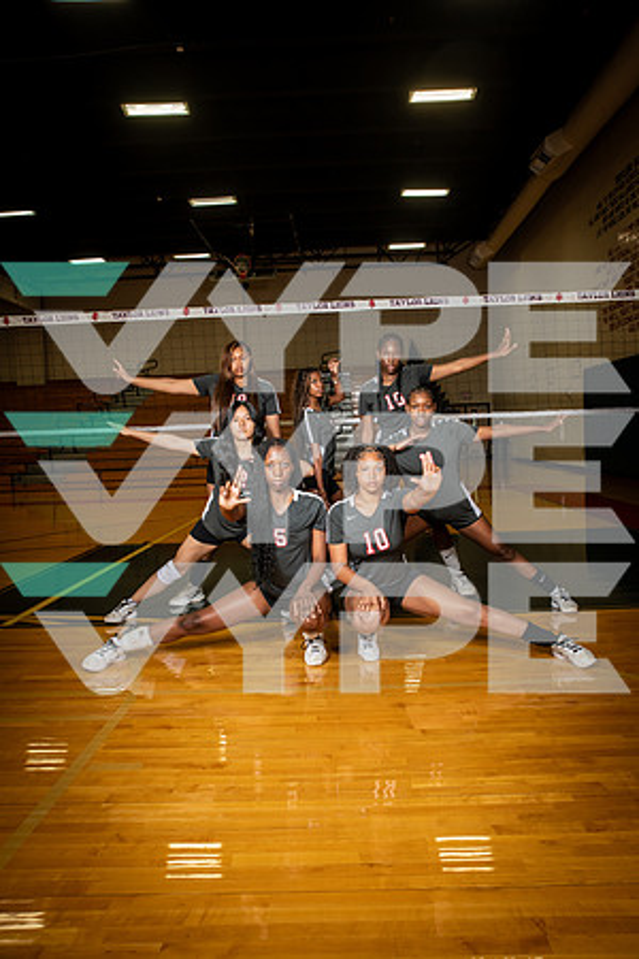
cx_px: 320
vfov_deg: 69.4
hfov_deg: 49.6
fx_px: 692
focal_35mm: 26
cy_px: 480
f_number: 7.1
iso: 800
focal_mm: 26
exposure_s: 1/250
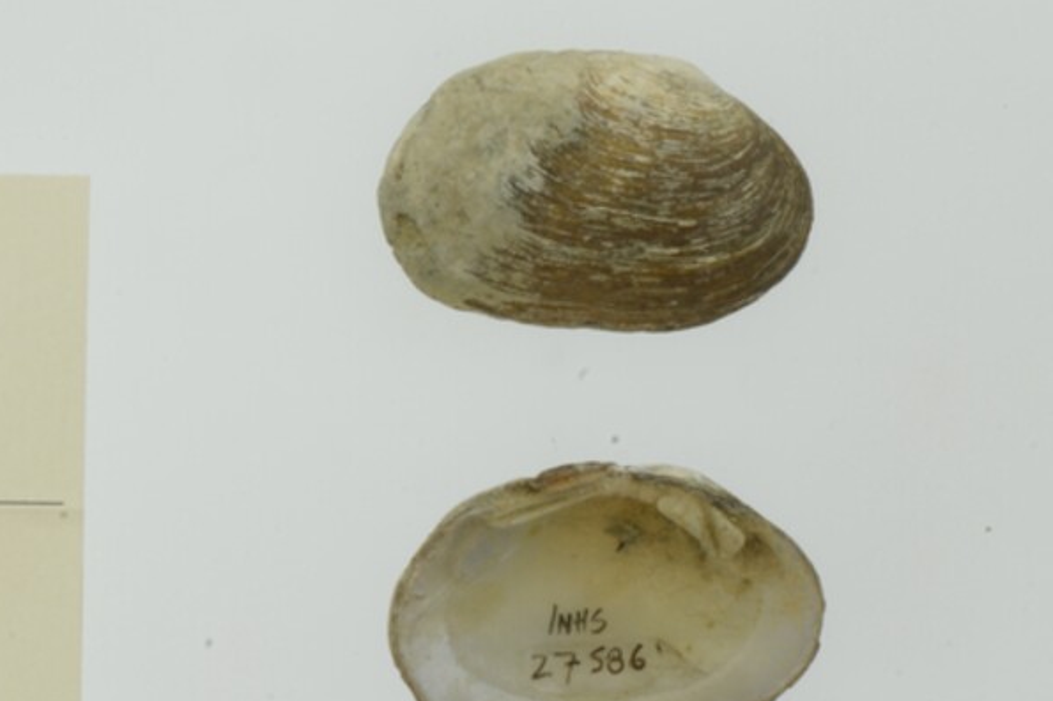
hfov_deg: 16.7
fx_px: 3537
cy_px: 478
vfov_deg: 11.3
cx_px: 133
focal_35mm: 121
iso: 100
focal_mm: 60
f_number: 32
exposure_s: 1/13
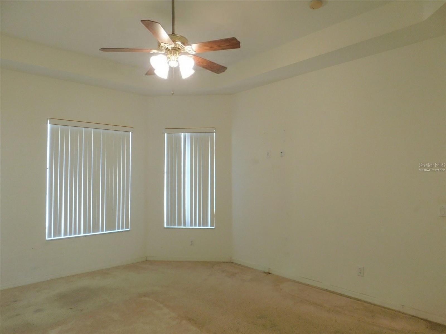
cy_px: 167
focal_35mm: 23
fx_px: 296
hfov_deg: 73.9
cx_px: 223
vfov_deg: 58.9
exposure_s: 1/30
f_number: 3
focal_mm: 4
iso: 180
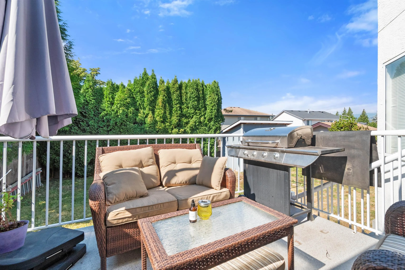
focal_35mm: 15
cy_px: 135
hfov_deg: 100.4
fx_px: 169
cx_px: 202
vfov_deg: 77.3
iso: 250
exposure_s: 1/500
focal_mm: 10
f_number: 9
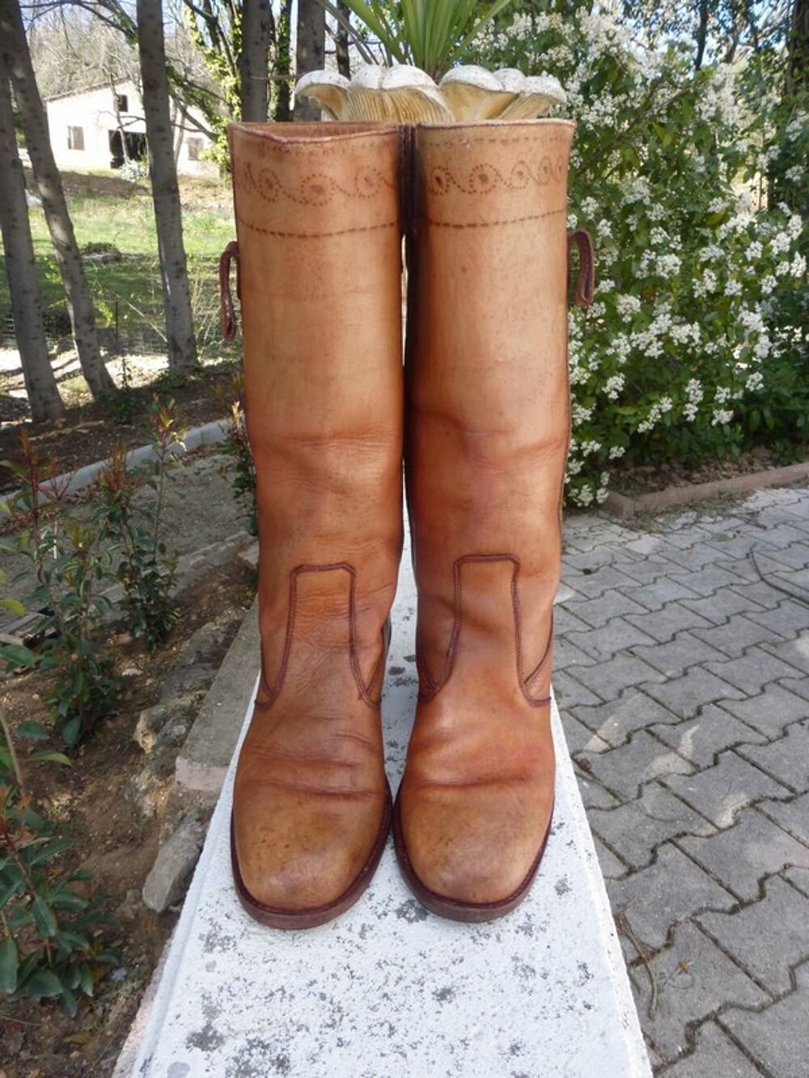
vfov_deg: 69.4
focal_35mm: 25
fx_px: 779
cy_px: 539
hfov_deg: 54.9
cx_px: 404
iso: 100
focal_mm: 4.3
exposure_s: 1/125
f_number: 4
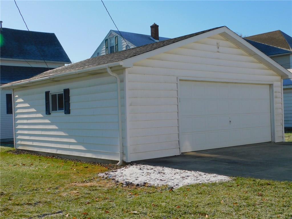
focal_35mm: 45
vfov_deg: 32.2
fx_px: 380
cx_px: 146
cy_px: 110
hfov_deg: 42.1
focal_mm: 8
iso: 125
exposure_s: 1/1250
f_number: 3.7
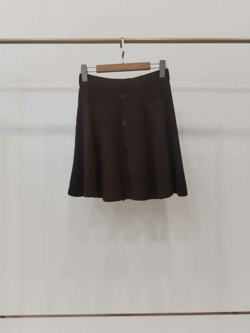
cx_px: 125
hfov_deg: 48.2
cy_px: 166
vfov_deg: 61.7
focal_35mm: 29
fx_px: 279
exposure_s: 1/60
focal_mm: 4.75
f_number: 1.8
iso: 326
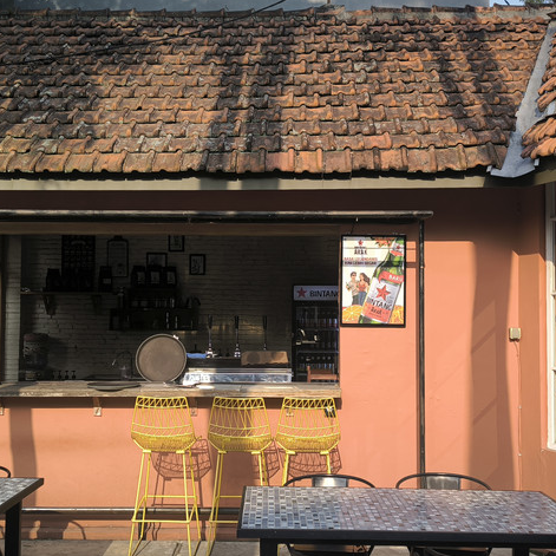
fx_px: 763
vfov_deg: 40.0
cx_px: 257
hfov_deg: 40.0
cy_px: 276
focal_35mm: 42
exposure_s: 1/567
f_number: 1.4
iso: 50
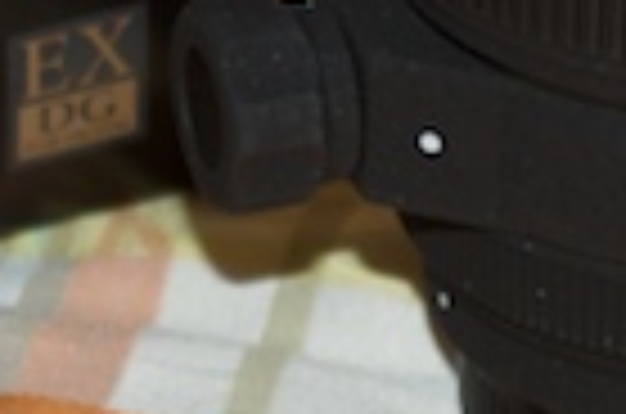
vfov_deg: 4.2
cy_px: -342
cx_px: 243
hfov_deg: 6.4
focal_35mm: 325
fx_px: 5638
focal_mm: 44
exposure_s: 1/60
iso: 200
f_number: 3.5
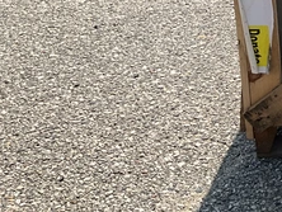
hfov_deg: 17.2
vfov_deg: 13.9
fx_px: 799
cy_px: -135
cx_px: 474
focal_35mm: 98
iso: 25
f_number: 1.8
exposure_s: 1/1279
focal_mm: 3
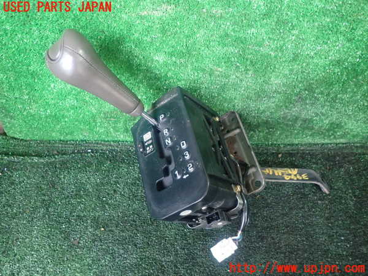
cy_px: 138
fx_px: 266
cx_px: 184
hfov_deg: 69.4
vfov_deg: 54.9
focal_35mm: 25
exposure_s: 1/30
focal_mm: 4.5
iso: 640
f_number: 2
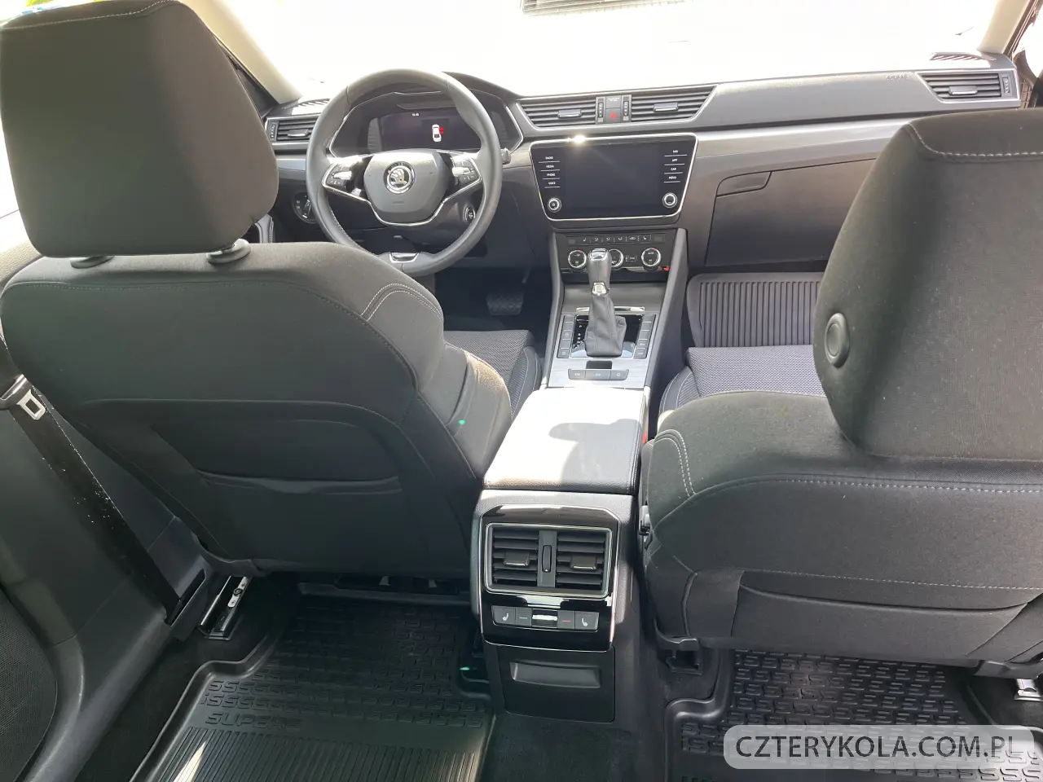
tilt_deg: -32.5
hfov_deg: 67.3
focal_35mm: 26
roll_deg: +5.8
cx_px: 522
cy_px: 391
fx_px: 783
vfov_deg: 53.1
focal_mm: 5.1
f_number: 1.6
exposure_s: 1/121
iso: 125
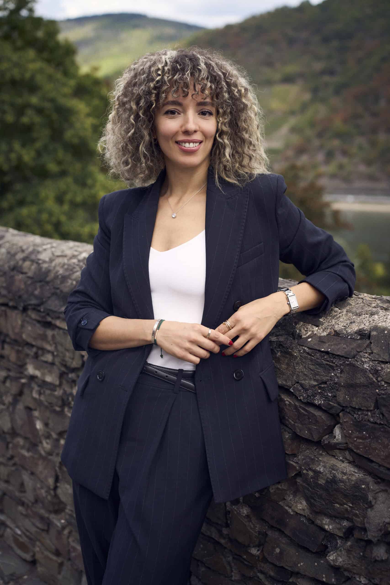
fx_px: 747
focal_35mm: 46
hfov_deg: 29.2
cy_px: 292
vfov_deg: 42.7
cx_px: 195
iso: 160
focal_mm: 46
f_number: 2.8
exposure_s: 1/640
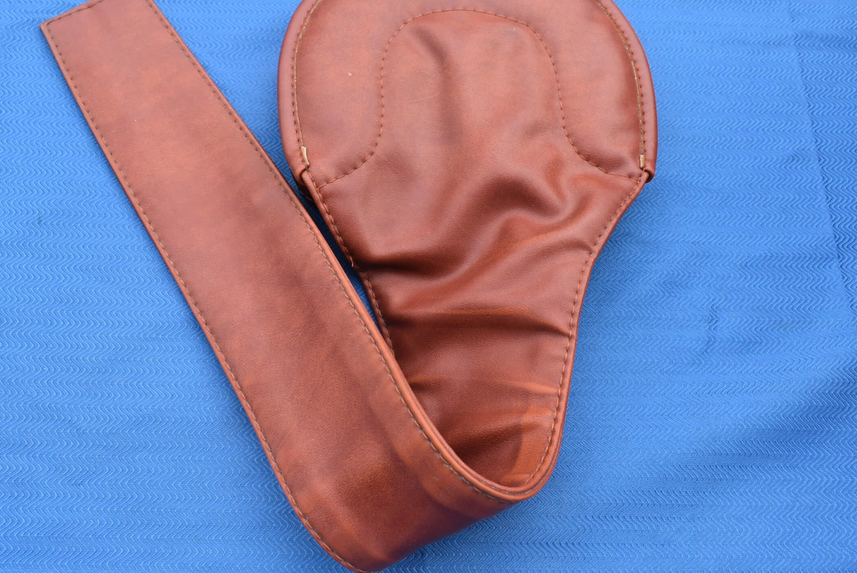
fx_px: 953
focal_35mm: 40
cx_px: 407
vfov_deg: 33.4
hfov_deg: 48.4
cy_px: 262
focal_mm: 22
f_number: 7.1
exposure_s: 1/320
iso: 200
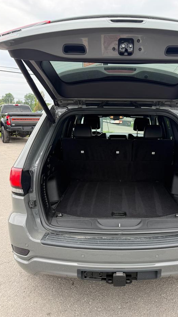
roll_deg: -1.2
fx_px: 227
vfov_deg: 69.9
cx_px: 118
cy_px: 160
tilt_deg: -10.9
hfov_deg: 42.3
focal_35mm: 27
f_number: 1.78
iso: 100
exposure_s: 1/368
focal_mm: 6.76
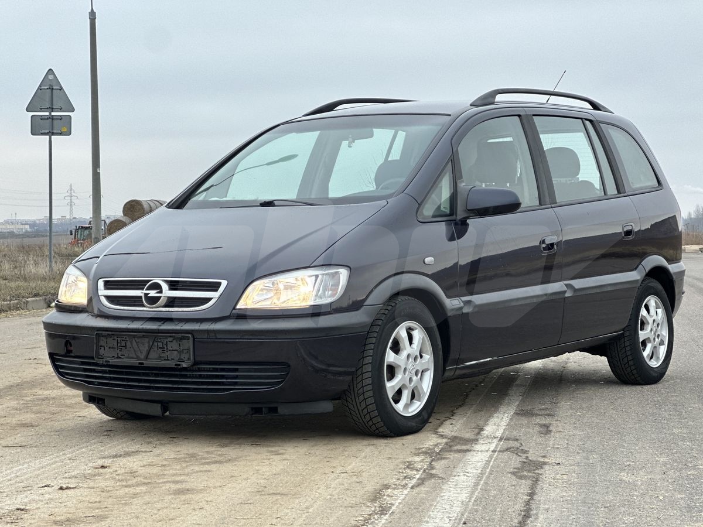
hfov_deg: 25.3
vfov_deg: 19.1
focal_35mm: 77
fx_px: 1564
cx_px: 352
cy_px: 264
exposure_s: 1/121
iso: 125
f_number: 2.8
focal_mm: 9
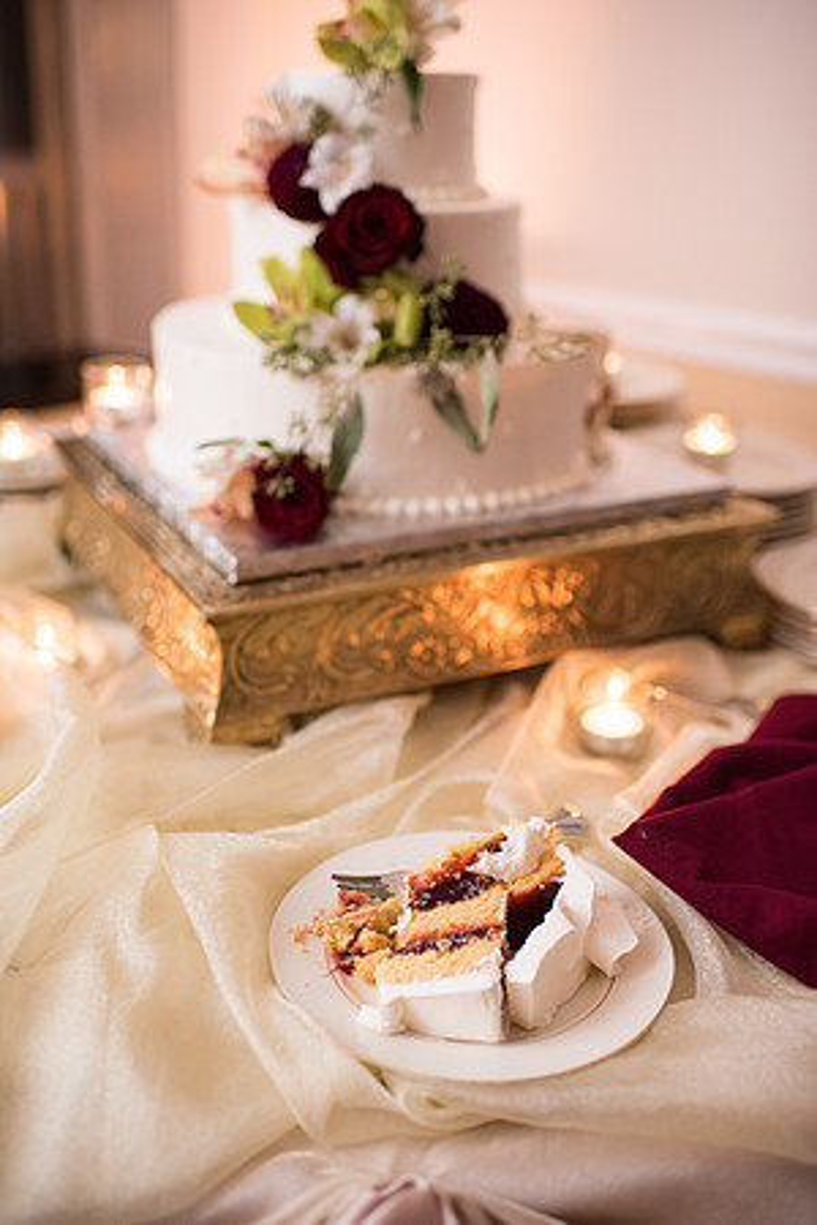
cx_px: 408
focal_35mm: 35
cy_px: 612
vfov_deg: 54.4
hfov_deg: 37.9
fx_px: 1191
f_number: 2
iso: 1000
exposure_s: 1/200
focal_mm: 35
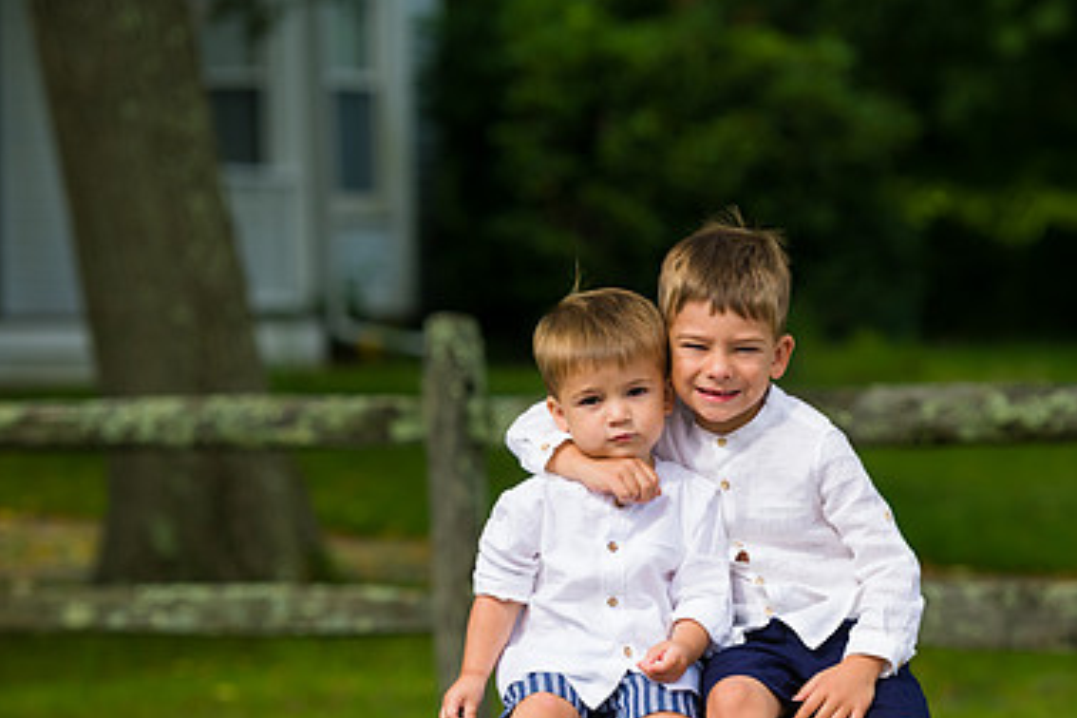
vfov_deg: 7.5
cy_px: 546
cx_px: 724
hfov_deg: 11.2
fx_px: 5504
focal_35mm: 184
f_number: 4
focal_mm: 120
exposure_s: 1/1000
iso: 200
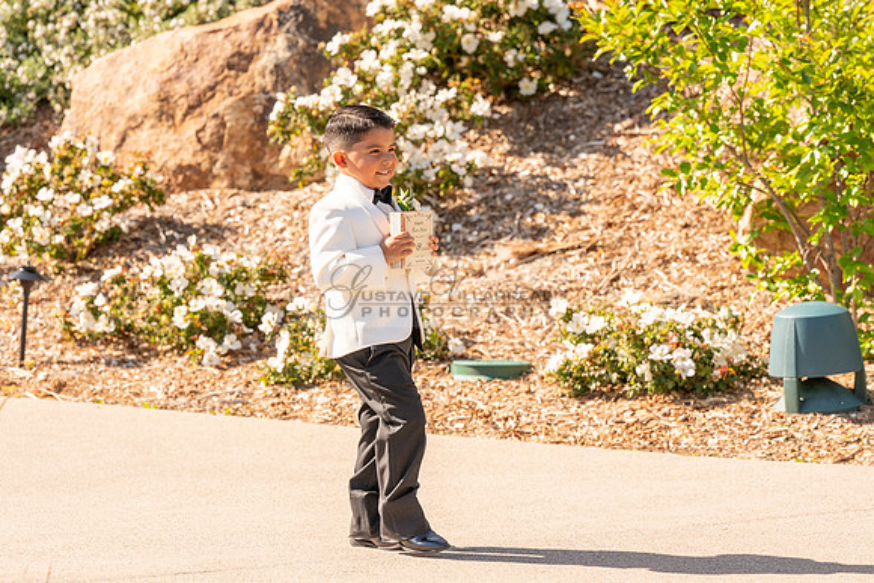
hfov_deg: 11.1
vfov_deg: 7.4
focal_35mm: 186
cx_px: 434
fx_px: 4507
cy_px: 324
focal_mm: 140
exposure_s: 1/1600
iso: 200
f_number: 4.5
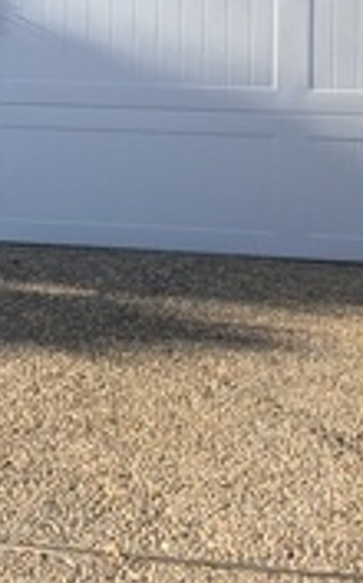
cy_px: 33
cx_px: -5
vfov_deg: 18.3
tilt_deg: -4.7
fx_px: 1780
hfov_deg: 11.5
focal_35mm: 112
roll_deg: -0.8
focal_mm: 3.99
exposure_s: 1/972
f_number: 1.8
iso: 20
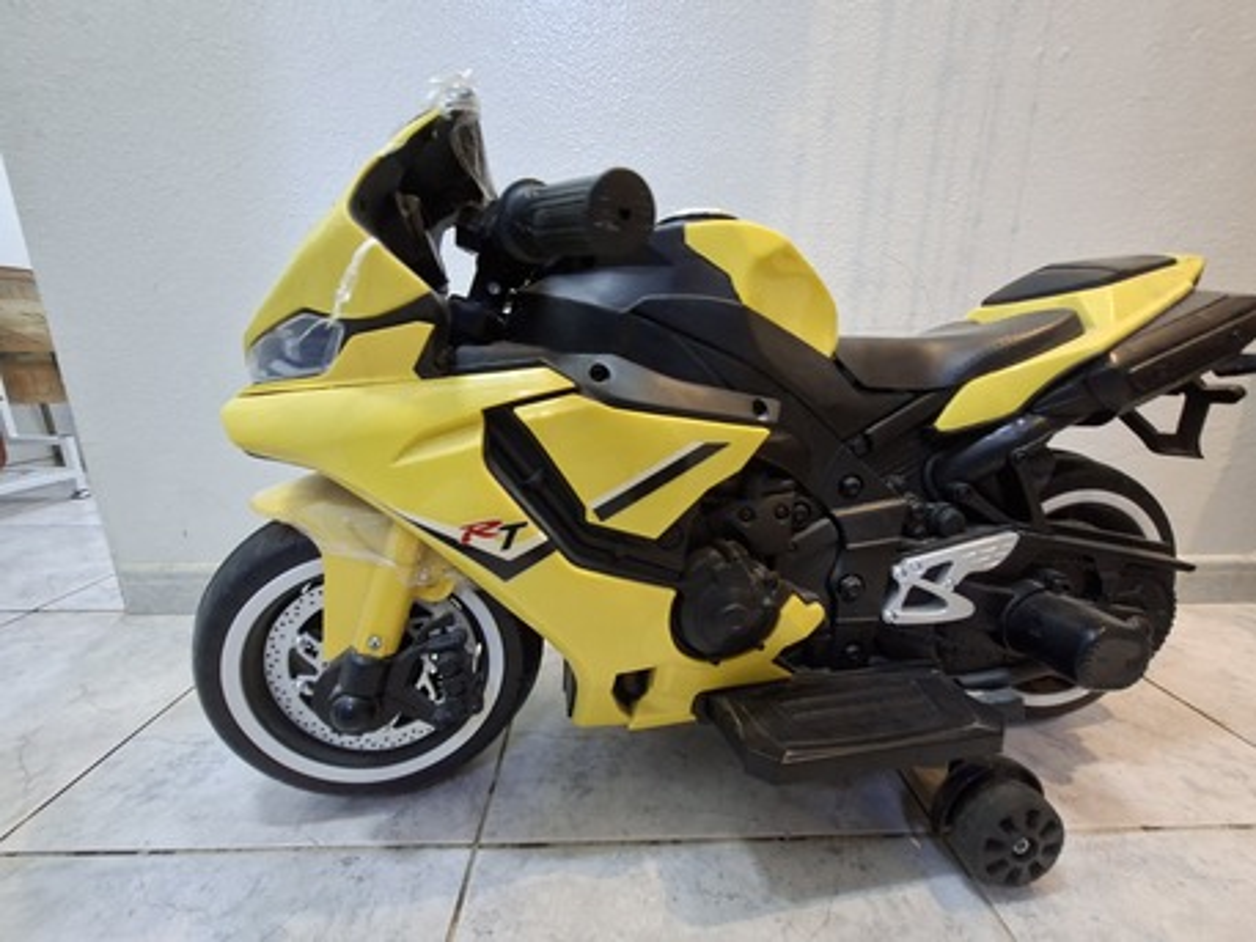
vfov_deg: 89.9
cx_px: 628
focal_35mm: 13
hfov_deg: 106.2
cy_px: 471
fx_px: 472
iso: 500
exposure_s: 1/24
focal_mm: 1.74
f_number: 2.2
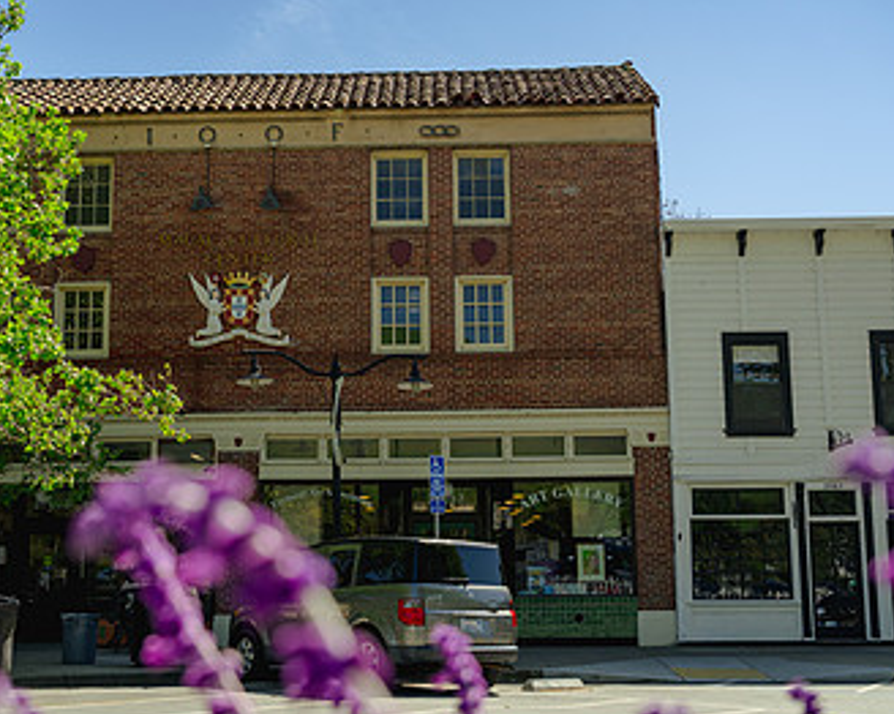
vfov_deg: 30.8
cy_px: 386
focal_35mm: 49
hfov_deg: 38.0
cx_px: 371
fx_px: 1296
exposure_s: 1/1000
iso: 100
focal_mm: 29.5
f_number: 4.5
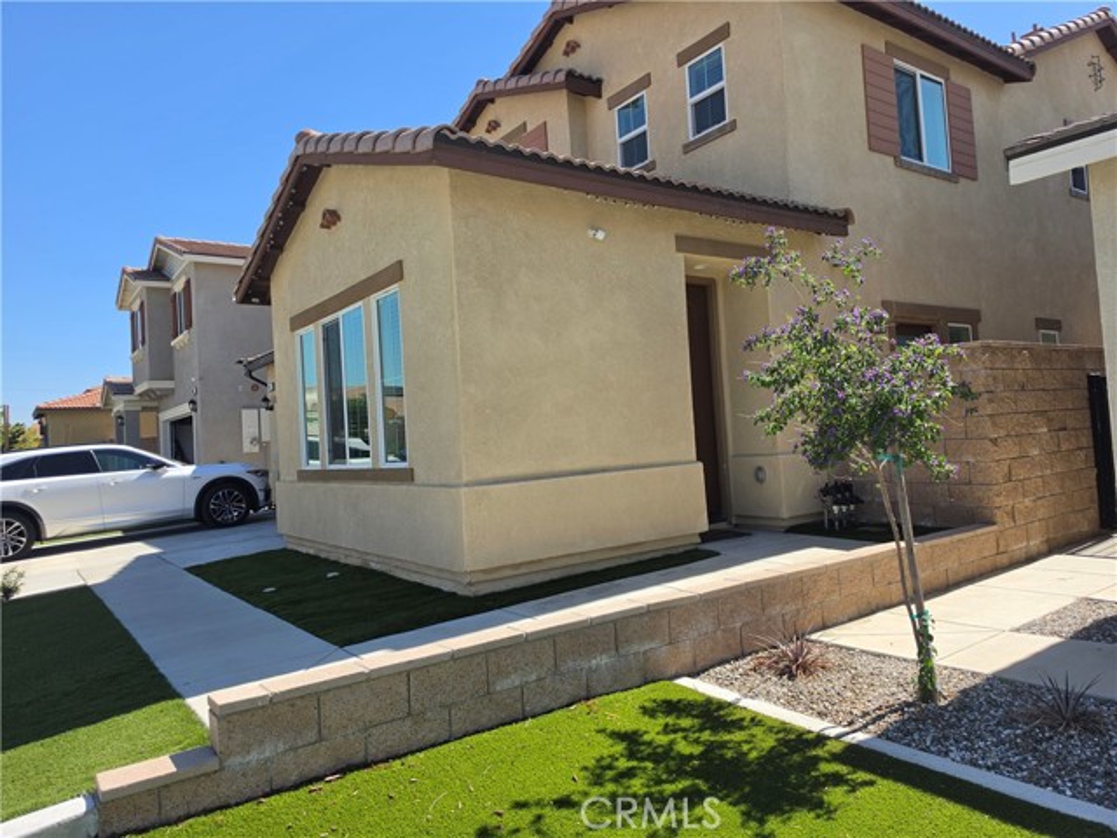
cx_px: 558
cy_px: 419
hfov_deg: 73.9
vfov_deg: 58.9
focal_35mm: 23
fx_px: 742
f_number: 1.4
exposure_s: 1/4887
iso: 64
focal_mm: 6.5
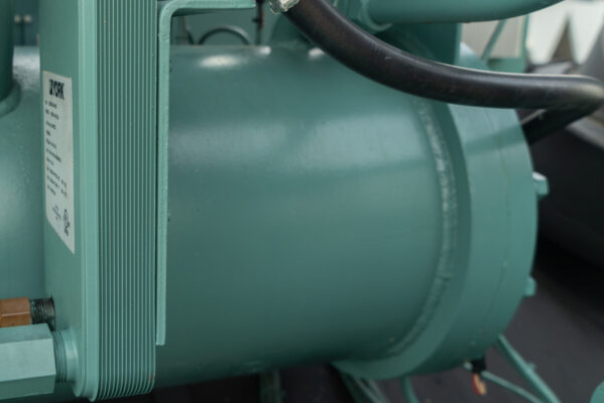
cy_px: 175
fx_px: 688
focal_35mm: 41
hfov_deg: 44.8
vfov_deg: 32.6
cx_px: 112
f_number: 5
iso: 160
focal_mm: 24
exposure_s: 1/100
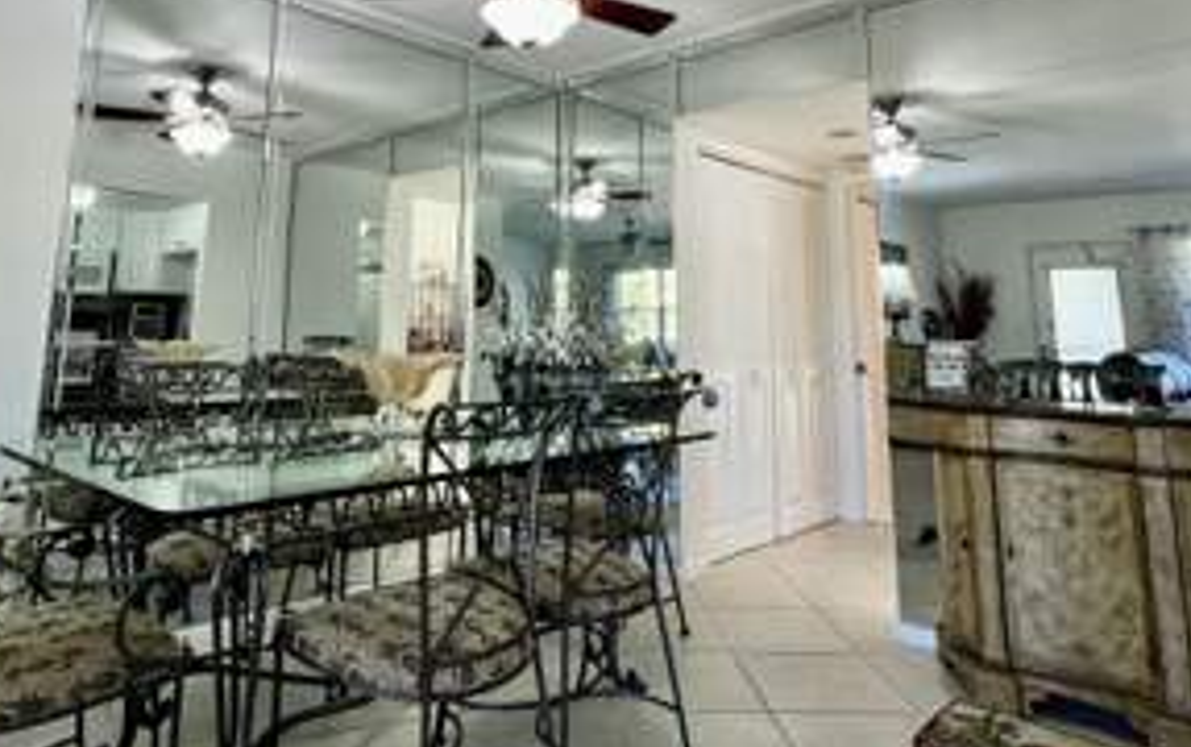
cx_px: 535
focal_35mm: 23
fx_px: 747
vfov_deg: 50.8
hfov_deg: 76.9
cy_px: 185
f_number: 1.8
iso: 200
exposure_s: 1/120
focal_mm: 1.57
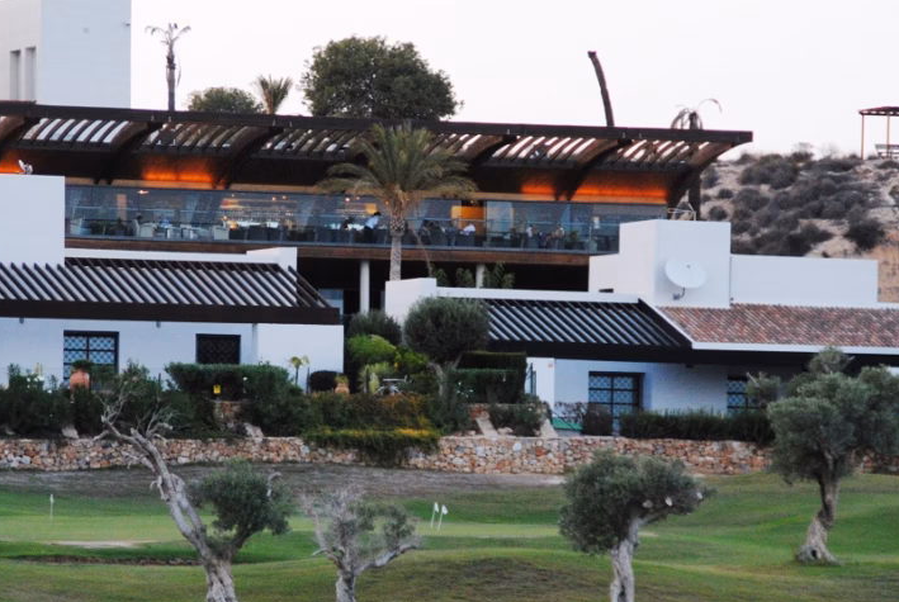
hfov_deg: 7.9
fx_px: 6502
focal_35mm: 260
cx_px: 374
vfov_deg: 5.3
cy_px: 371
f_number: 6
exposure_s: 1/125
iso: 800
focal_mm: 120
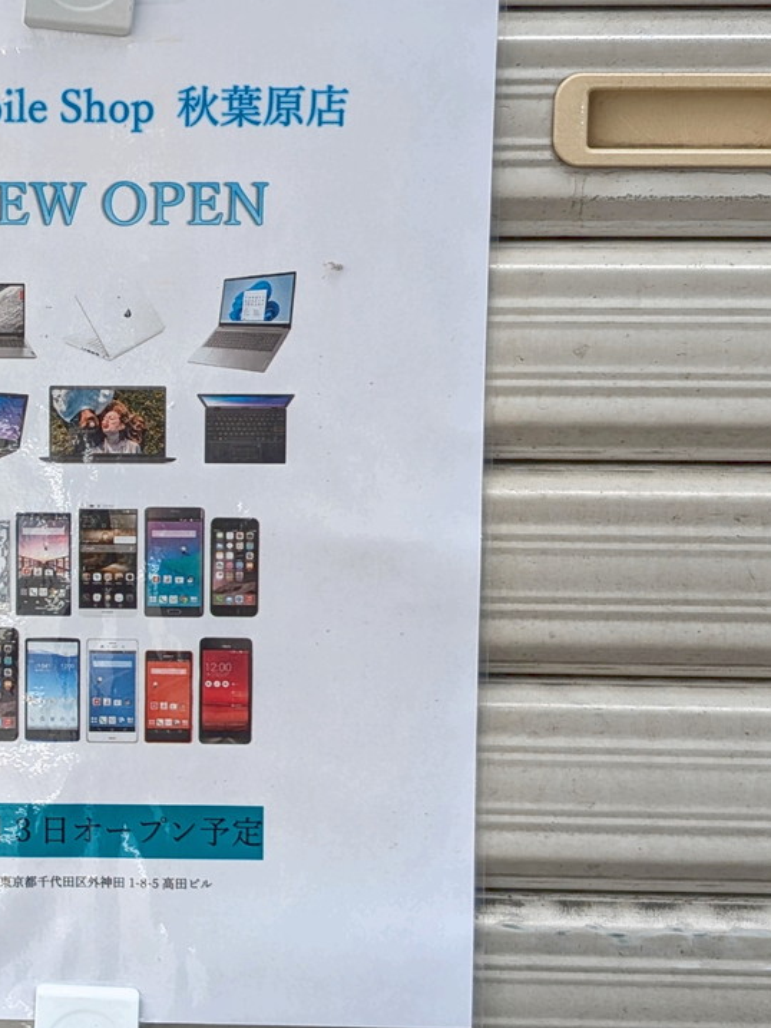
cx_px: 125
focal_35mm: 70
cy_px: 505
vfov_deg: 27.8
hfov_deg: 20.7
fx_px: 2078
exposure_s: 1/272
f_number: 1.68
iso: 24
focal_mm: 6.9
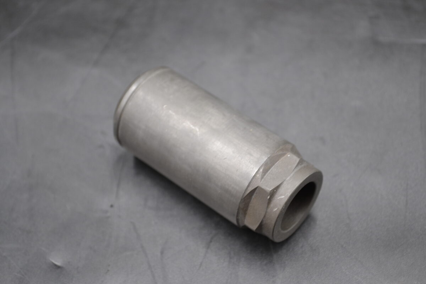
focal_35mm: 72
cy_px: 142
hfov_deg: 28.1
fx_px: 852
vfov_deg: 18.9
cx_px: 213
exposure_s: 1/25
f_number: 5.6
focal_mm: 48
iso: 400
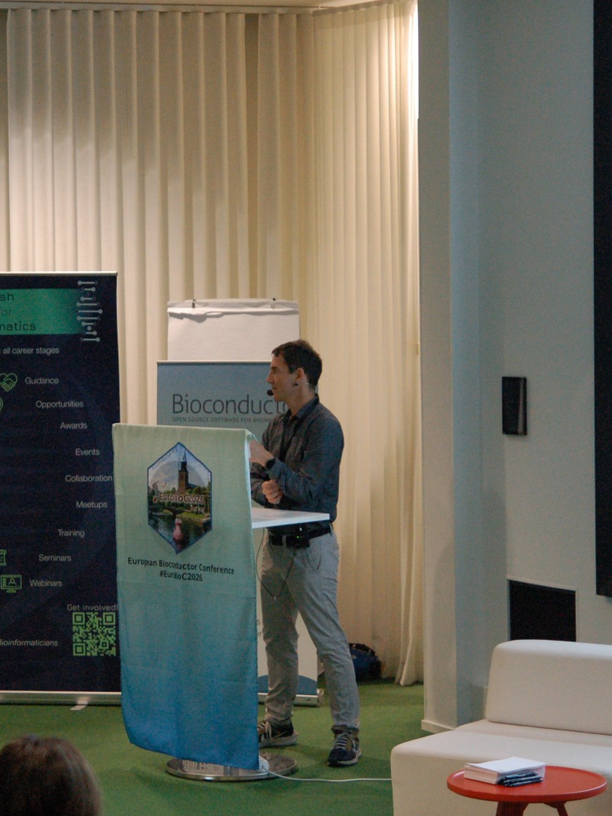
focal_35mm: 113
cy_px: 399
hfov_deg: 13.1
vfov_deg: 17.4
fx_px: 2664
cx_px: 264
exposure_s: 1/125
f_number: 3.5
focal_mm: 50
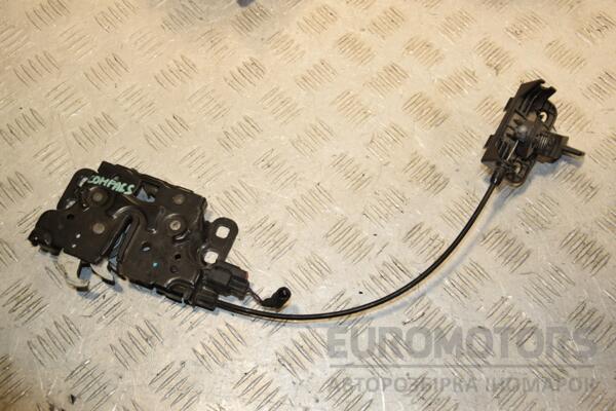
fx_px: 719
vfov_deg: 31.9
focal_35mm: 42
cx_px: 308
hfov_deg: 46.4
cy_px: 206
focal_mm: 28
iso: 800
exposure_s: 1/200
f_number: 7.1
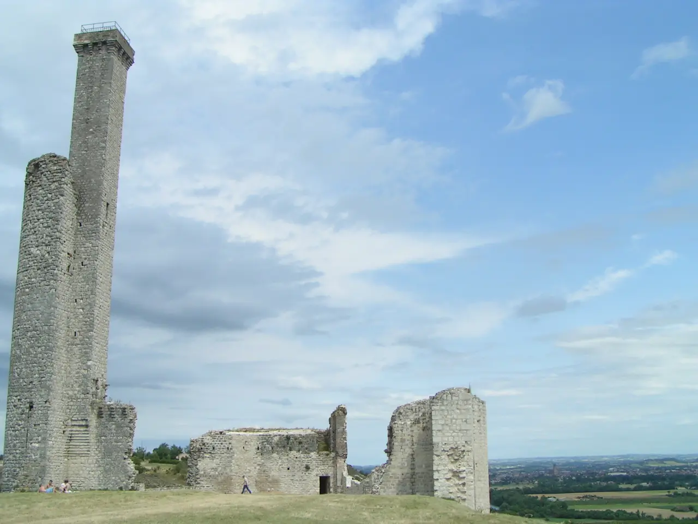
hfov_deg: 49.0
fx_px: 766
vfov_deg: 37.7
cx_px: 349
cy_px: 262
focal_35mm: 38
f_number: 5.6
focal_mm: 5.8
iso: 50
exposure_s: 1/400
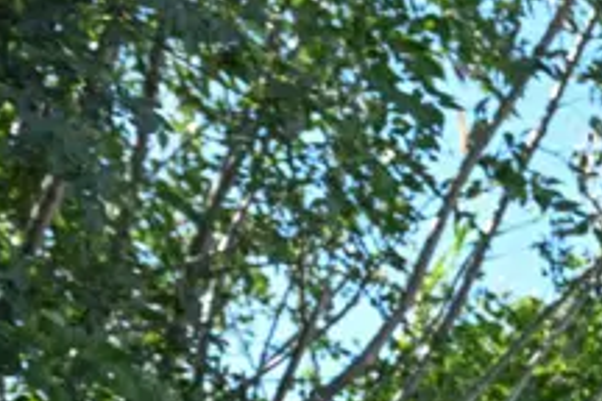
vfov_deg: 12.5
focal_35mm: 98
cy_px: 769
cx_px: 1168
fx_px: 1639
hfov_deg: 16.4
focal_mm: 24
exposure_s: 1/100
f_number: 6.3
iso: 100
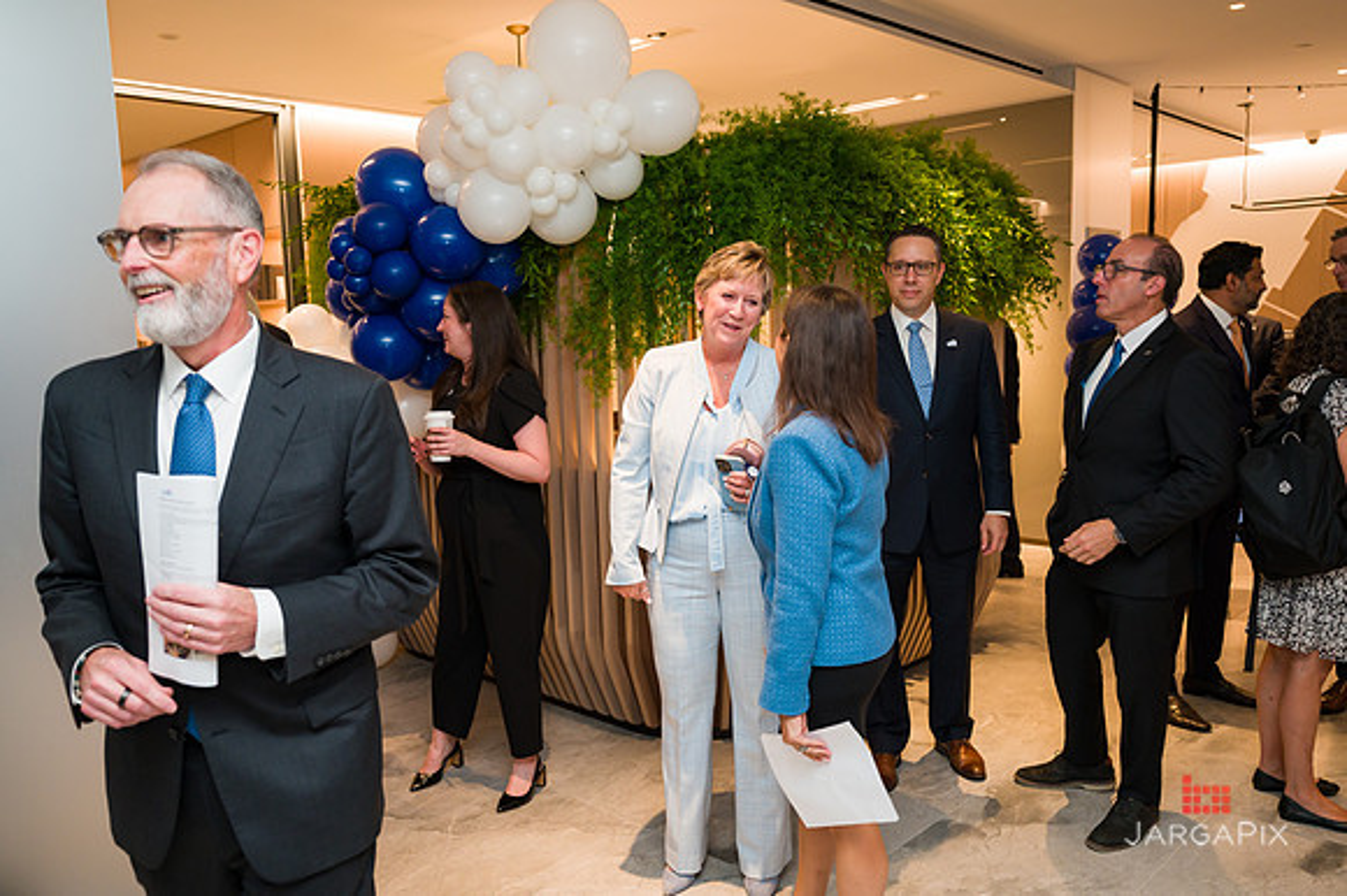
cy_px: 448
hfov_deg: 63.5
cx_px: 674
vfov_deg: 44.7
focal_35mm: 29
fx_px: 1089
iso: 1000
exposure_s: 1/200
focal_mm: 27.5
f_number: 3.5
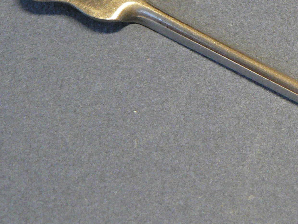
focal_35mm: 153
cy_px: 33
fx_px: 1317
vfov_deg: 9.7
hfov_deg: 12.8
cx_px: 277
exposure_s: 1/30
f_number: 3.2
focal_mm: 12.4
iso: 400
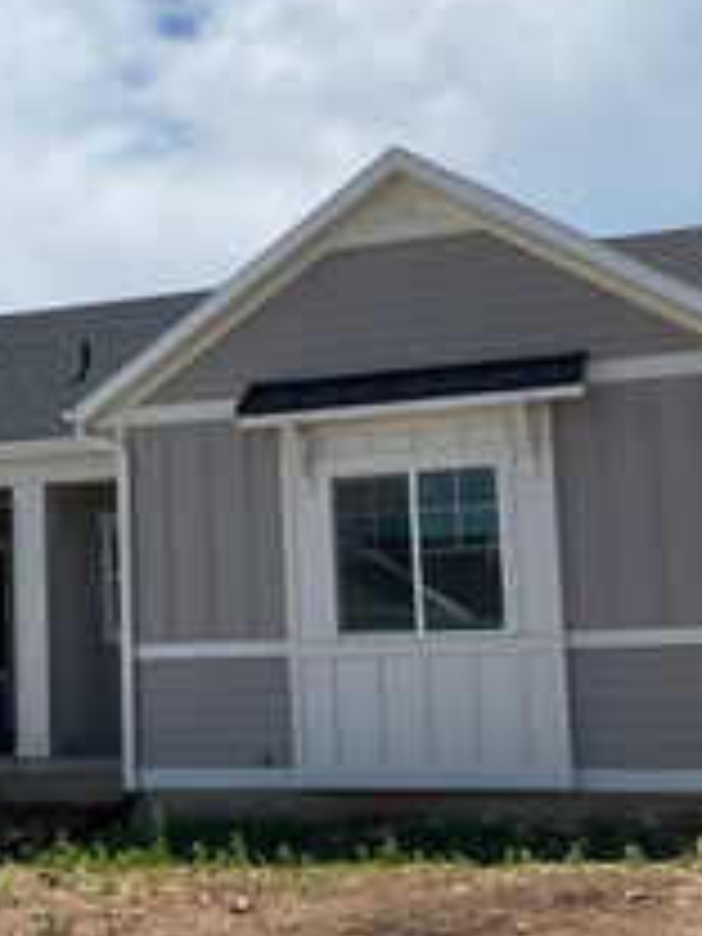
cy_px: 513
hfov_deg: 23.6
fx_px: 1622
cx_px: 32
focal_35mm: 60
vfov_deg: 32.2
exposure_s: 1/5236
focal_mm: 4.25
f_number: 1.8
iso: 32
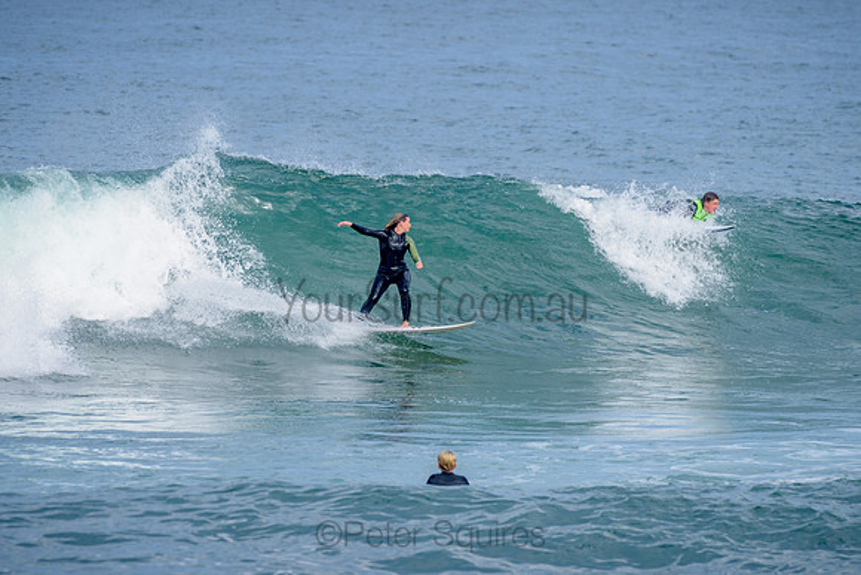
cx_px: 430
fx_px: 14641
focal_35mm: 612
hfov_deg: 3.4
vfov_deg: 2.2
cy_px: 288
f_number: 5.6
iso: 250
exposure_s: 1/1250
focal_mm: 500
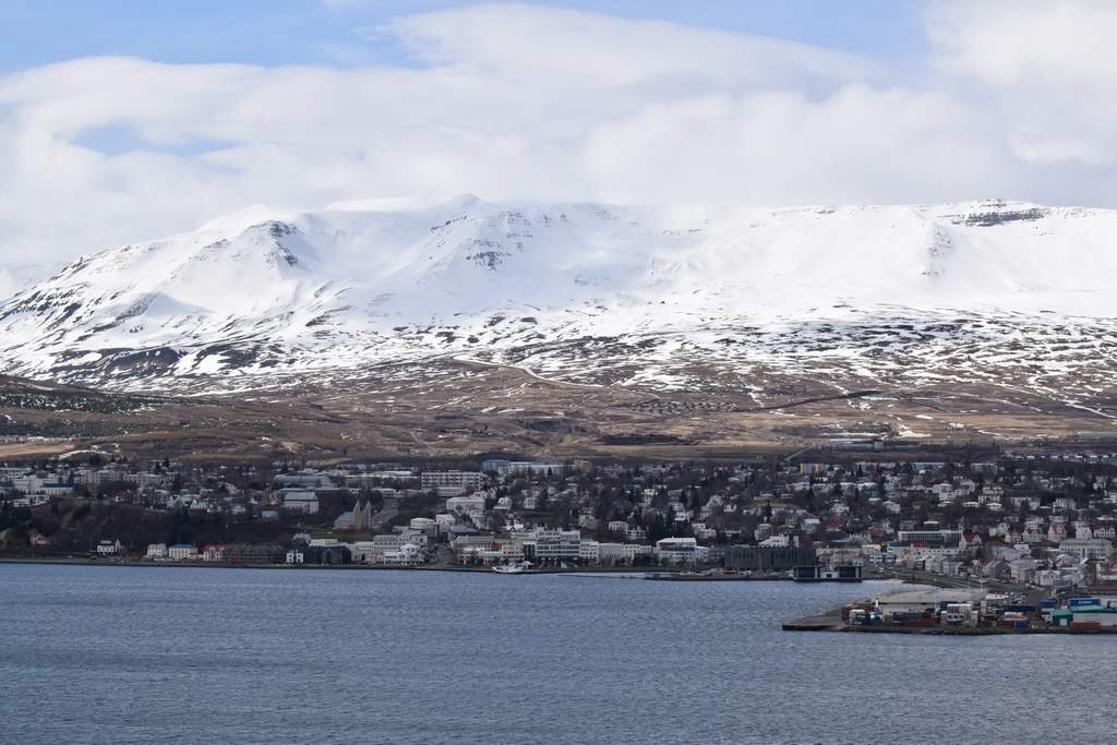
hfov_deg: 24.6
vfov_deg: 16.6
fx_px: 2560
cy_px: 372
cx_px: 558
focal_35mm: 82
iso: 200
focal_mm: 55
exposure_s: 1/500
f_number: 11
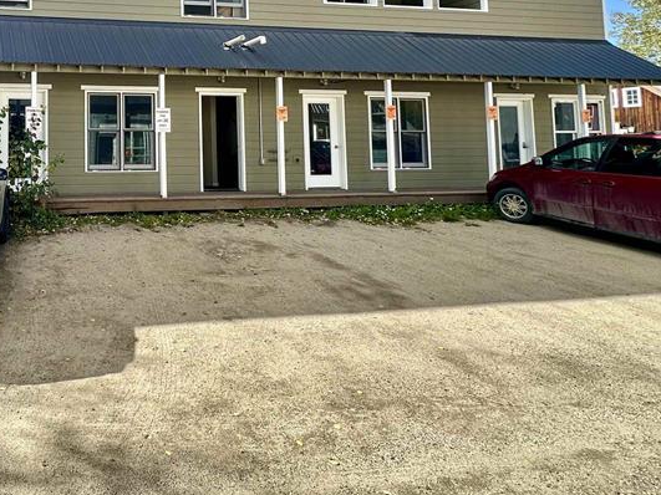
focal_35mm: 27
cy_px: 112
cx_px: 45
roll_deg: -0.2
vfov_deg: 48.9
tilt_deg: +5.5
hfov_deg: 55.1
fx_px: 515
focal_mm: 2.22
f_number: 2.2
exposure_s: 1/465
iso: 40
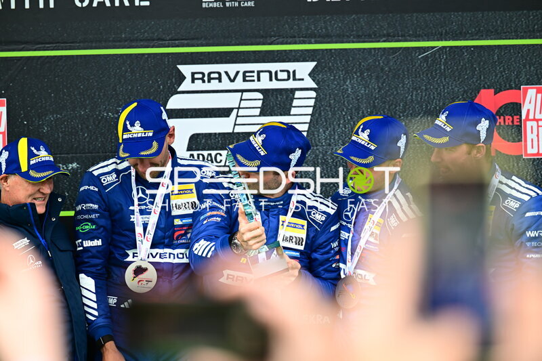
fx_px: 3913
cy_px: 180
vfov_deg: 5.3
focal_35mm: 260
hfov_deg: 7.9
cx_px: 271
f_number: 4
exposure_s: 1/500
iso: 400
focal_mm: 260
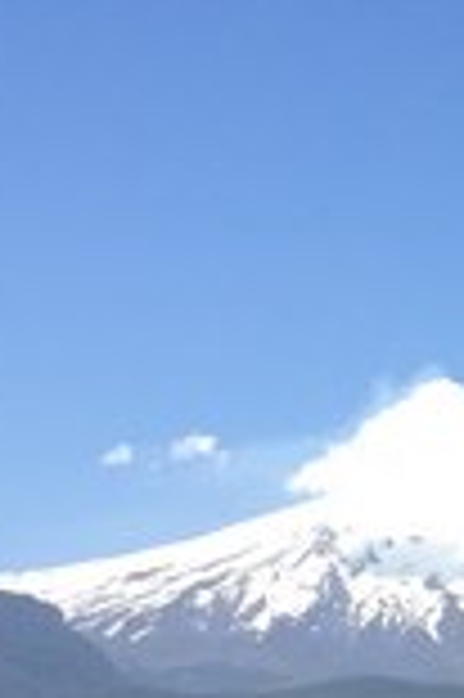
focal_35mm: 156
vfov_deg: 12.0
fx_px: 3023
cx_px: 1374
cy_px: 1297
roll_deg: -0.3
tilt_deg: -5.1
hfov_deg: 7.7
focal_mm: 4.15
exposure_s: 1/1163
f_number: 2.2
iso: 32
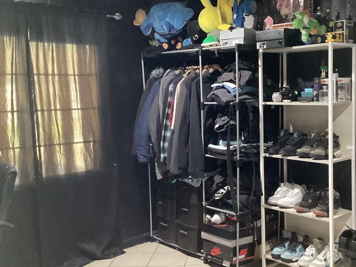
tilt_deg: -6.0
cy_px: 130
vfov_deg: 32.9
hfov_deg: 42.1
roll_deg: +0.5
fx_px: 453
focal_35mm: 44
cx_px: 251
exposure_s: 1/24
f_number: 2.4
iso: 640
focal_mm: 3.3
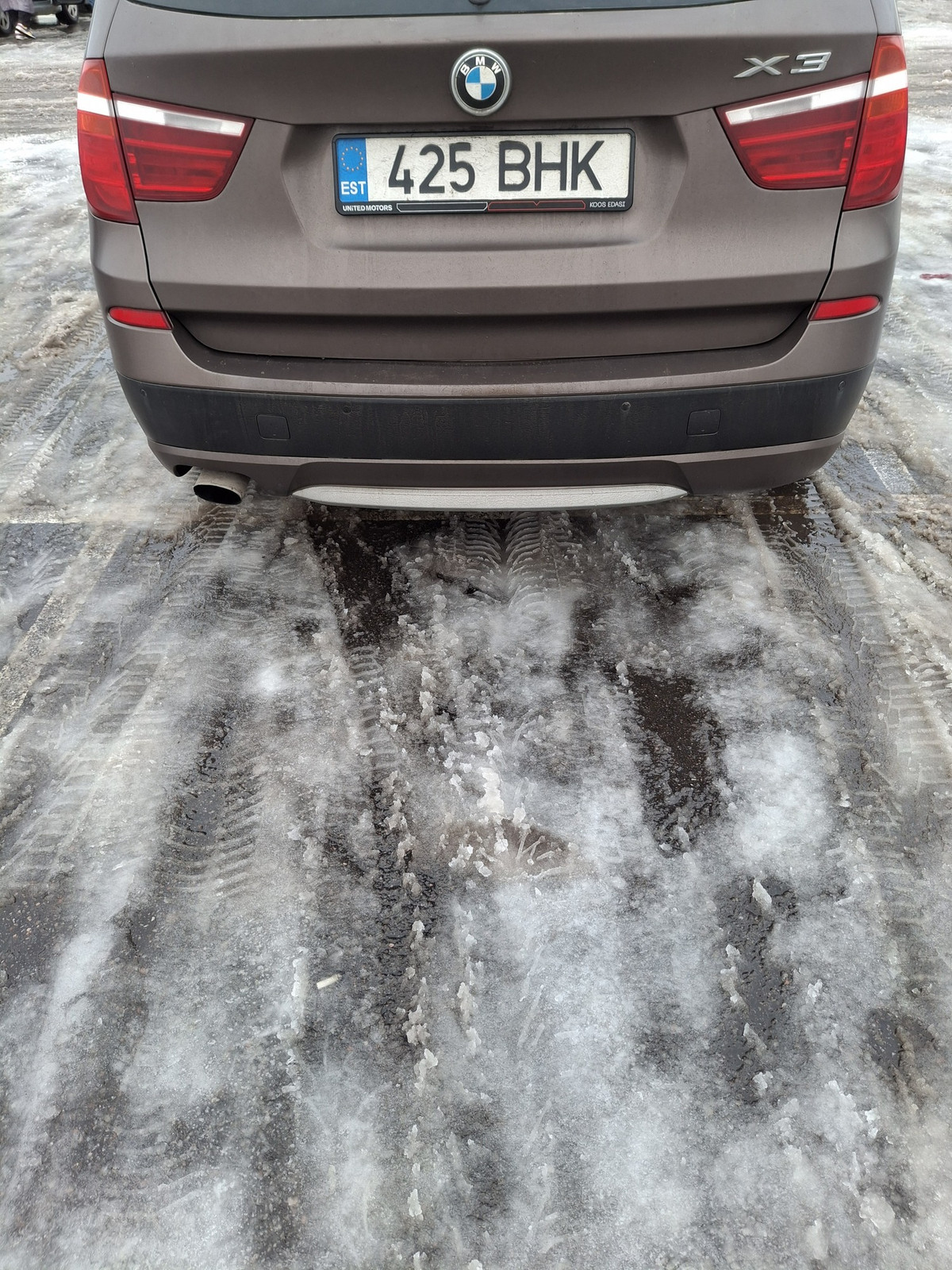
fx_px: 917
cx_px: 476
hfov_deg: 54.9
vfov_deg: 69.4
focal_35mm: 25
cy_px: 635
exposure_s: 1/100
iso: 40
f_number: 1.8
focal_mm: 4.69
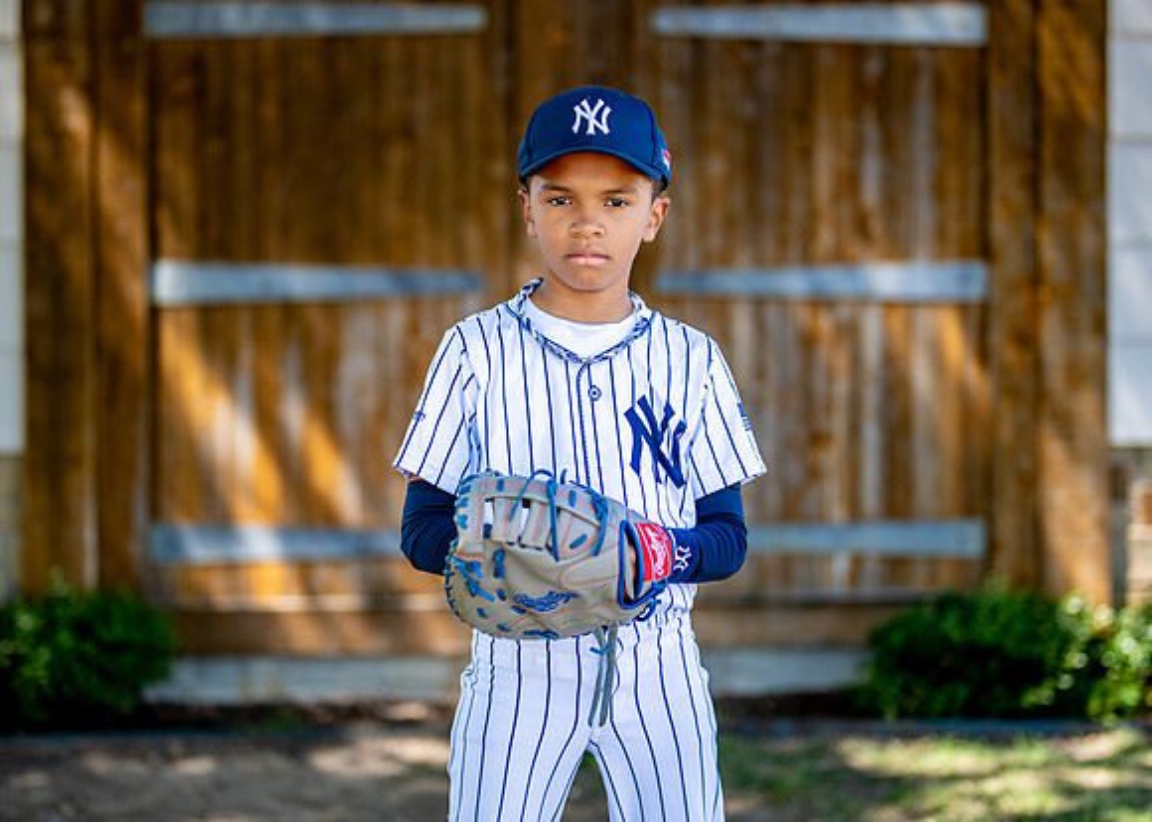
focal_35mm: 69
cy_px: 387
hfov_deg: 28.8
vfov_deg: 20.8
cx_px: 552
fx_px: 2241
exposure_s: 1/1250
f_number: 1.2
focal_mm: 50
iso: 100
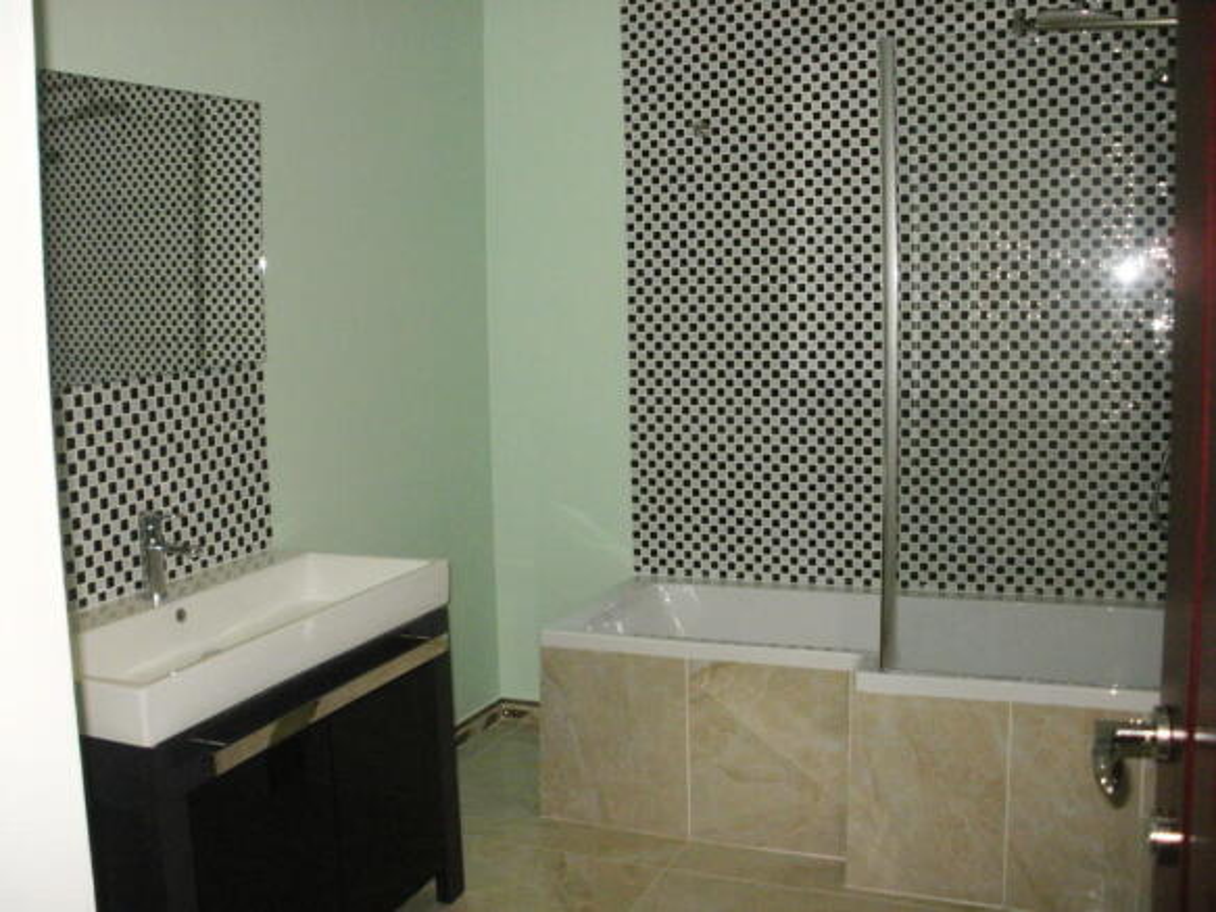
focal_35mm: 36
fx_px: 1264
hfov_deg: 51.4
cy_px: 456
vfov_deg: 39.6
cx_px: 608
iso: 400
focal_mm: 6.3
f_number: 3.5
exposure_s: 1/250
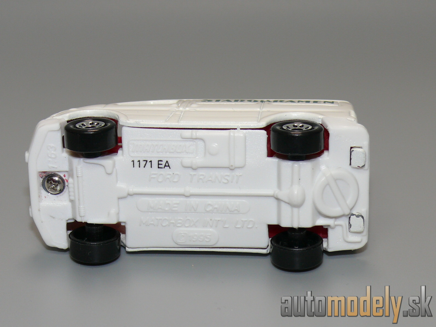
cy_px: 164
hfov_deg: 20.2
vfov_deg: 15.2
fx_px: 1222
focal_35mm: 97
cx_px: 218
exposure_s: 1/30
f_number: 4
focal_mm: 13.2
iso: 100
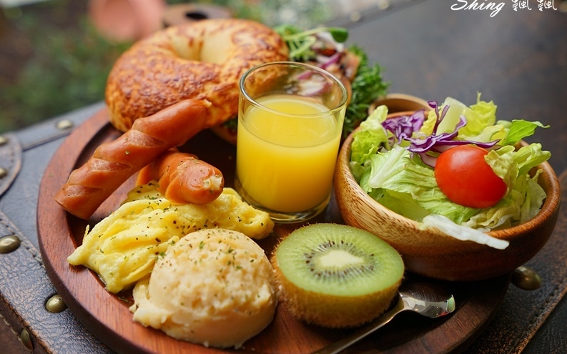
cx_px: 285
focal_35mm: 36
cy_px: 167
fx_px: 556
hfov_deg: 54.0
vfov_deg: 35.3
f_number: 4
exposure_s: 1/125
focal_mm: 35
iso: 100
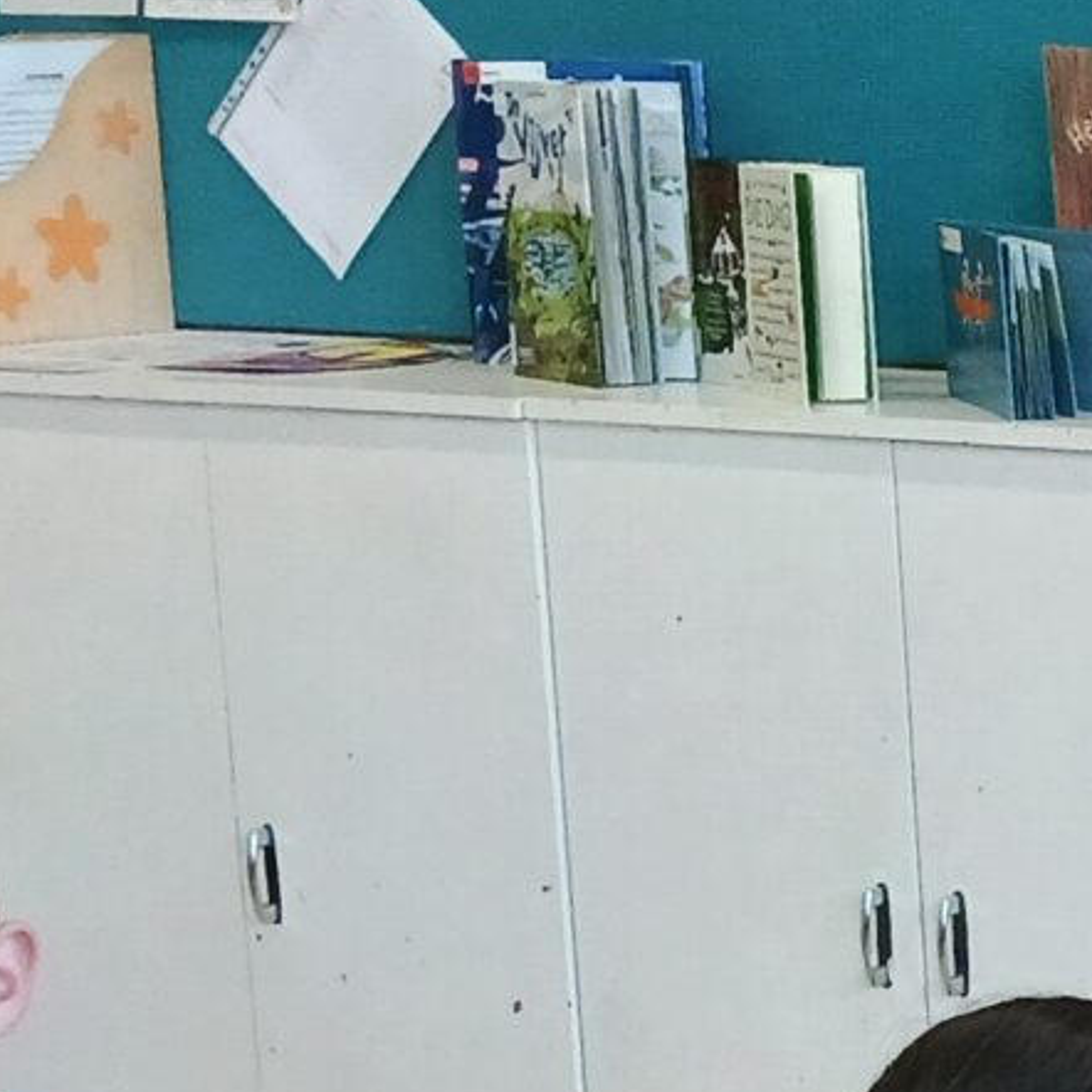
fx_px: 4747
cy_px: 1050
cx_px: 2322
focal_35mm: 133
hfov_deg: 11.5
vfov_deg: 13.0
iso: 250
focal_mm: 3.98
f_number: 1.8
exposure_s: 1/50
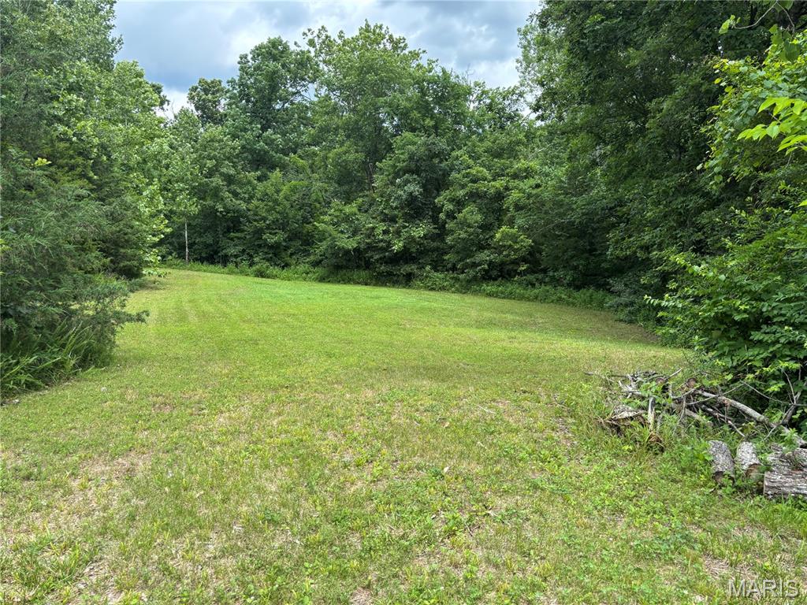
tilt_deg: -4.6
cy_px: 302
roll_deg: +1.9
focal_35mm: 26
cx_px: 404
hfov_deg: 67.3
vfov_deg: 53.1
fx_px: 606
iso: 50
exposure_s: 1/781
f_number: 1.6
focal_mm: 5.96
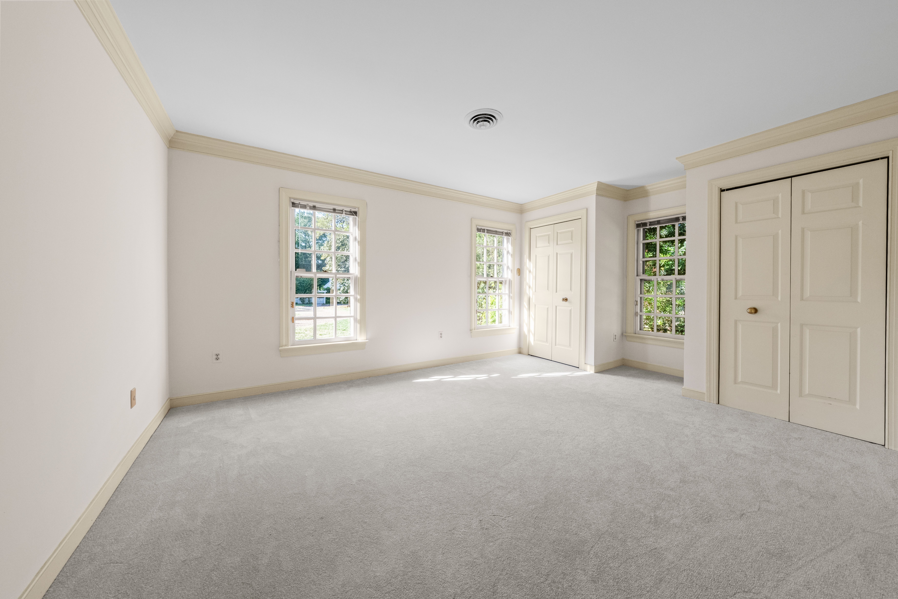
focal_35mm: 12
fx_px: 299
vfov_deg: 90.0
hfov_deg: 112.6
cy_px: 300
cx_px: 449
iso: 1250
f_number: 9
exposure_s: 1/50
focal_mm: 12
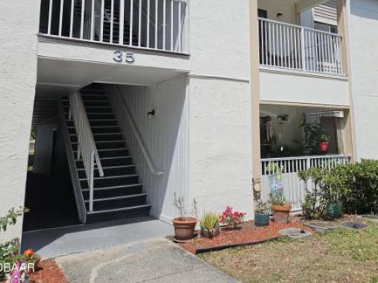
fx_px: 371
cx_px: 235
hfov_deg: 53.4
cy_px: 76
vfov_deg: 40.7
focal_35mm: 34
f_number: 1.8
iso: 25
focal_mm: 5.4
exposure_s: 1/2775
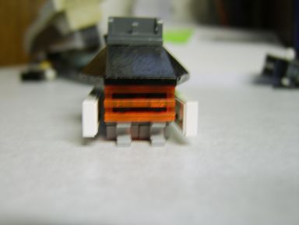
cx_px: 150
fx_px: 268
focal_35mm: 31
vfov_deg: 45.4
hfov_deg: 58.4
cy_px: 112
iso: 71
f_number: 2.7
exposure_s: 1/6
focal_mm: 8.13
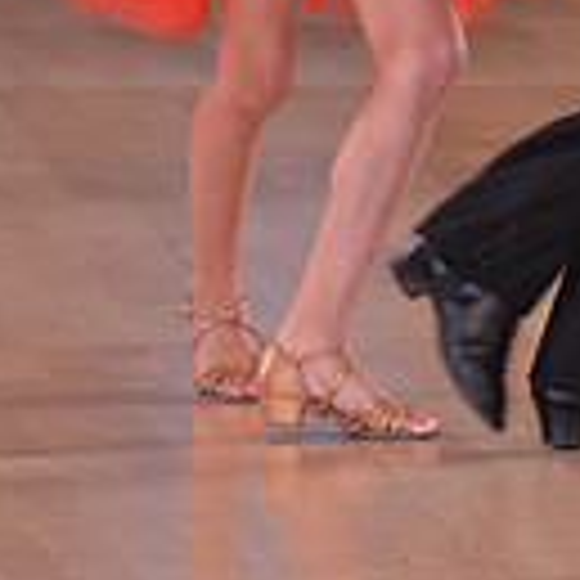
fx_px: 14464
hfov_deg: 2.3
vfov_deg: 2.3
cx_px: 555
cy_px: -553
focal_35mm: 763
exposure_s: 1/250
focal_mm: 200
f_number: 5.6
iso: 2000
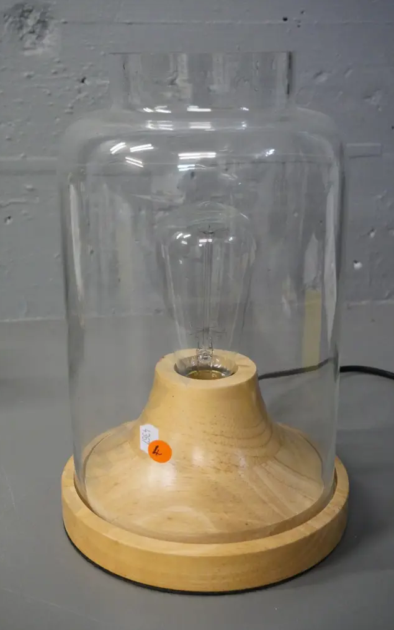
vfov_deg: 42.6
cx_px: 204
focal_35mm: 47
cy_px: 316
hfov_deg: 27.4
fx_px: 807
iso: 3200
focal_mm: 22
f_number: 5
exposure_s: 1/125
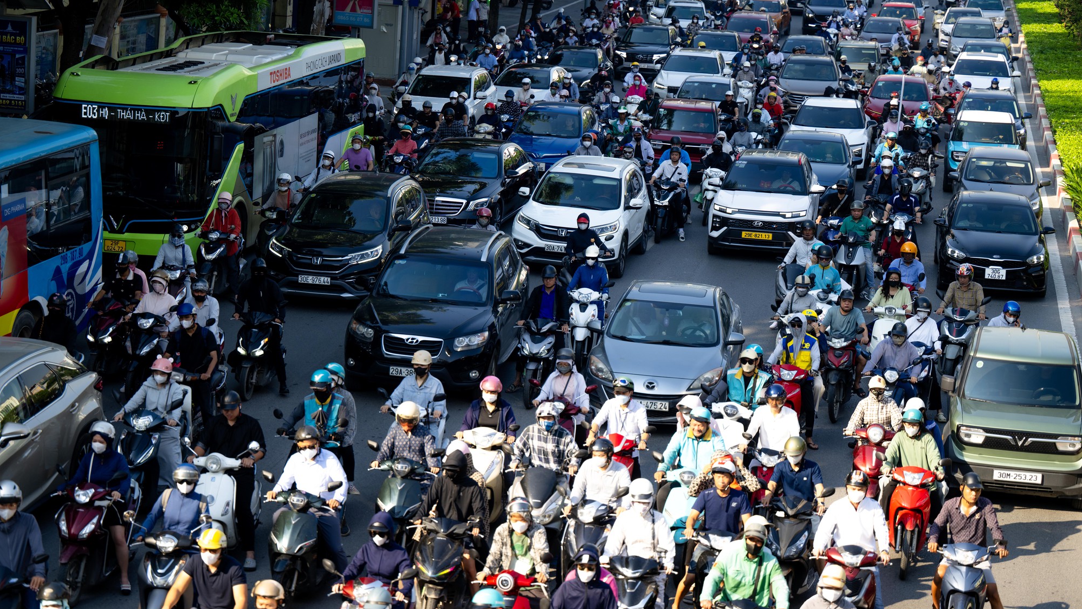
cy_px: 281
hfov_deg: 24.7
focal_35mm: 86
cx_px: 541
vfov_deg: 14.1
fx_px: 2468
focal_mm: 82
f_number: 2.8
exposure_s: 1/800
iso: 160
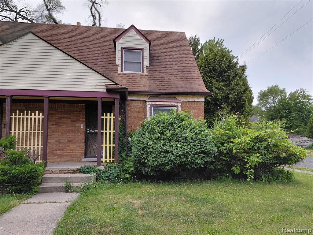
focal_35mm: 25
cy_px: 118
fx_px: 226
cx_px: 156
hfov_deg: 69.4
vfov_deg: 54.9
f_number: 1.8
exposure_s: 1/451
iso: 50
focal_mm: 4.69
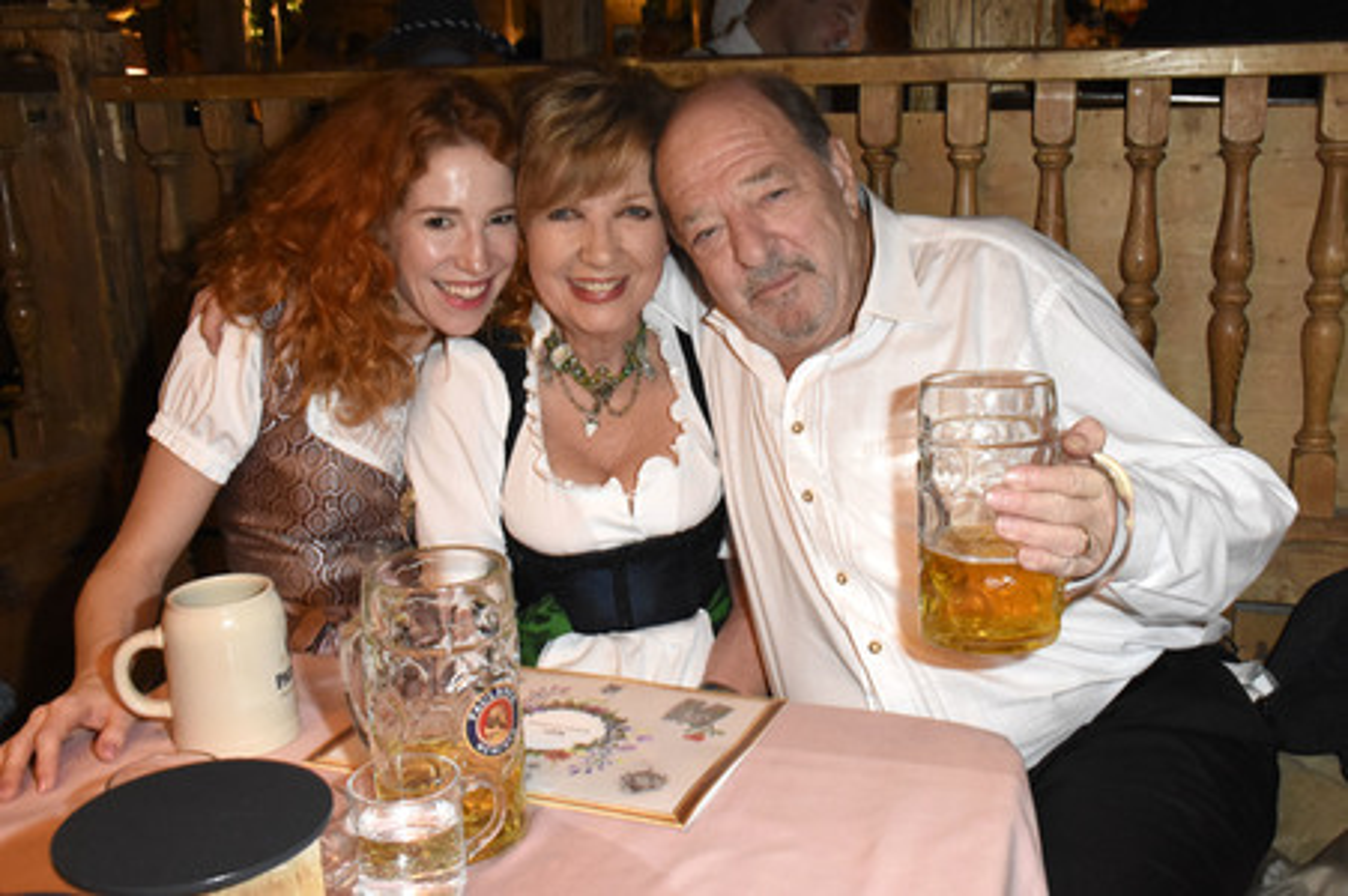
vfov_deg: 36.8
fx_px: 1347
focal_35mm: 36
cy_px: 448
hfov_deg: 53.2
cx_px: 674
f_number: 6.3
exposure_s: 1/50
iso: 5000
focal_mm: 24
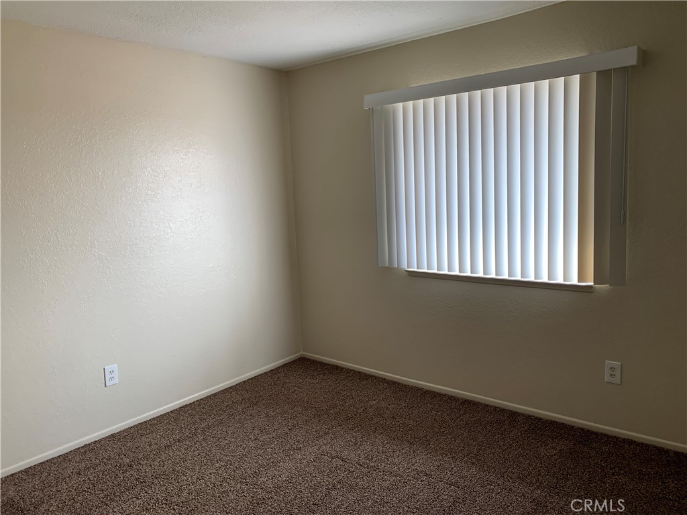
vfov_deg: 53.1
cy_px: 258
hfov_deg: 67.3
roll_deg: +3.0
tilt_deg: -7.6
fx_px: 516
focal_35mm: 26
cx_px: 344
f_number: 1.8
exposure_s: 1/60
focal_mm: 4.25
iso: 50
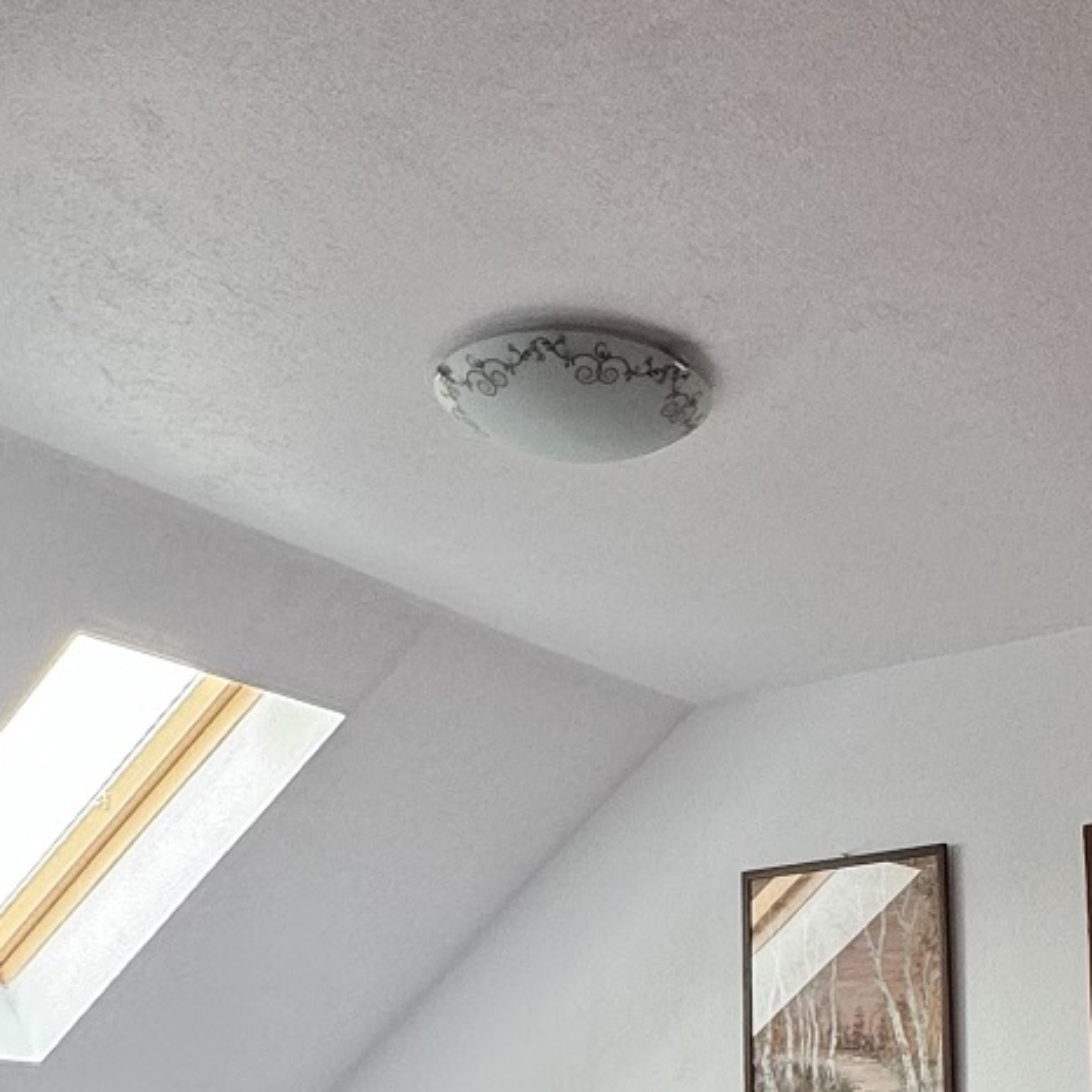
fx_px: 1820
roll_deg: +1.1
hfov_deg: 32.6
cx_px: 851
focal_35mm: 51
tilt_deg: +9.8
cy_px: 912
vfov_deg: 32.3
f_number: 2.2
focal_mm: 2.22
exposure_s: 1/99
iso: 200
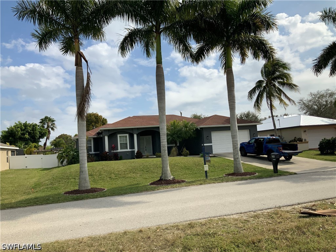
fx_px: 281
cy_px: 126
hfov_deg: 61.7
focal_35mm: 29
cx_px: 168
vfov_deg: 48.2
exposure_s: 1/4405
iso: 20
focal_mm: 3
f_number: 1.8
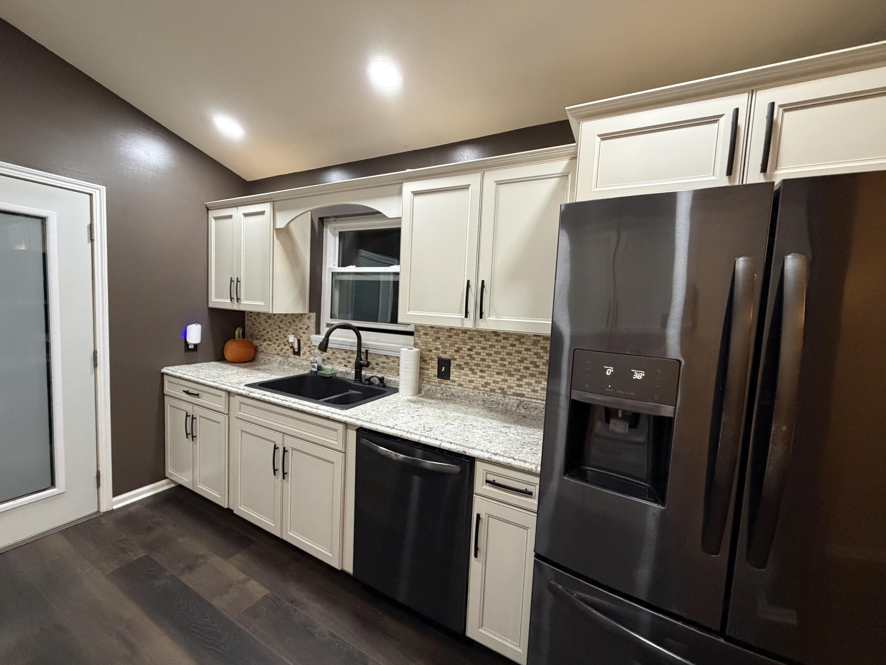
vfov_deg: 85.7
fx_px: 358
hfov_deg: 102.1
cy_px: 332
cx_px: 443
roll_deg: -3.1
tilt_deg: -4.5
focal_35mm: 14
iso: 500
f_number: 2.2
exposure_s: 1/60
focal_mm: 2.22
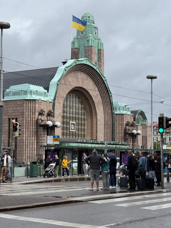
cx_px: 86
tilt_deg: +6.7
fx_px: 507
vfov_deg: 25.3
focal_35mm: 77
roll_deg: +0.6
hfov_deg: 19.1
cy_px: 114
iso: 25
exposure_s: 1/717
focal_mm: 9
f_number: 2.8
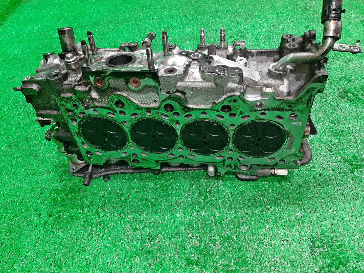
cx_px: 182
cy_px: 136
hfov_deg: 67.3
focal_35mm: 26
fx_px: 273
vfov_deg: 53.1
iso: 170
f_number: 1.7
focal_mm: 3.93
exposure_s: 1/50
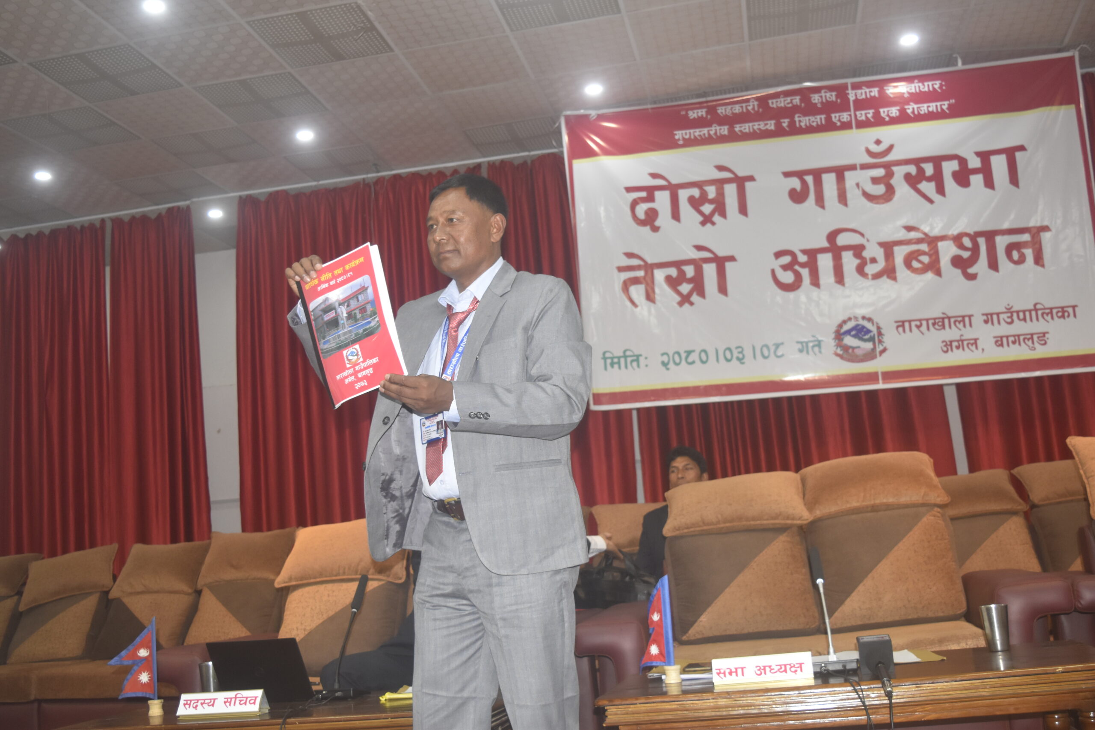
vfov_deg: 35.5
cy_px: 365
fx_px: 1141
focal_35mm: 38
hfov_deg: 51.3
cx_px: 548
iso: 800
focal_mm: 25
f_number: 4.8
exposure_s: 1/90
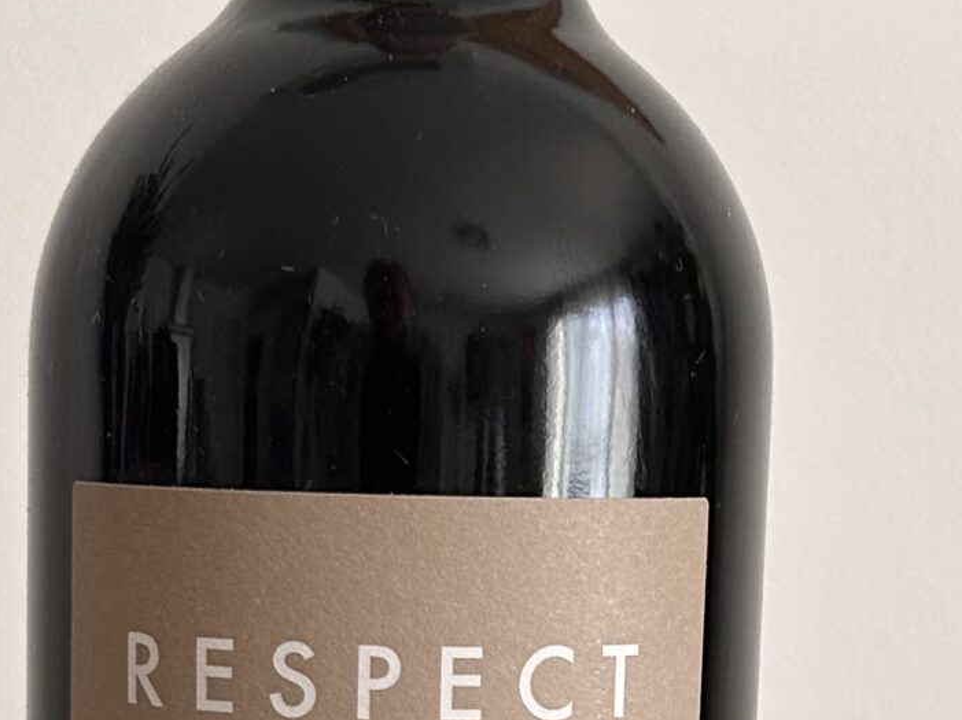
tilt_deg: -6.5
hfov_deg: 20.7
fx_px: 2639
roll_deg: -1.7
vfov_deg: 15.2
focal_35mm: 95
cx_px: 468
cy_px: 776
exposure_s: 1/84
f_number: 1.5
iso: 125
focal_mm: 5.7
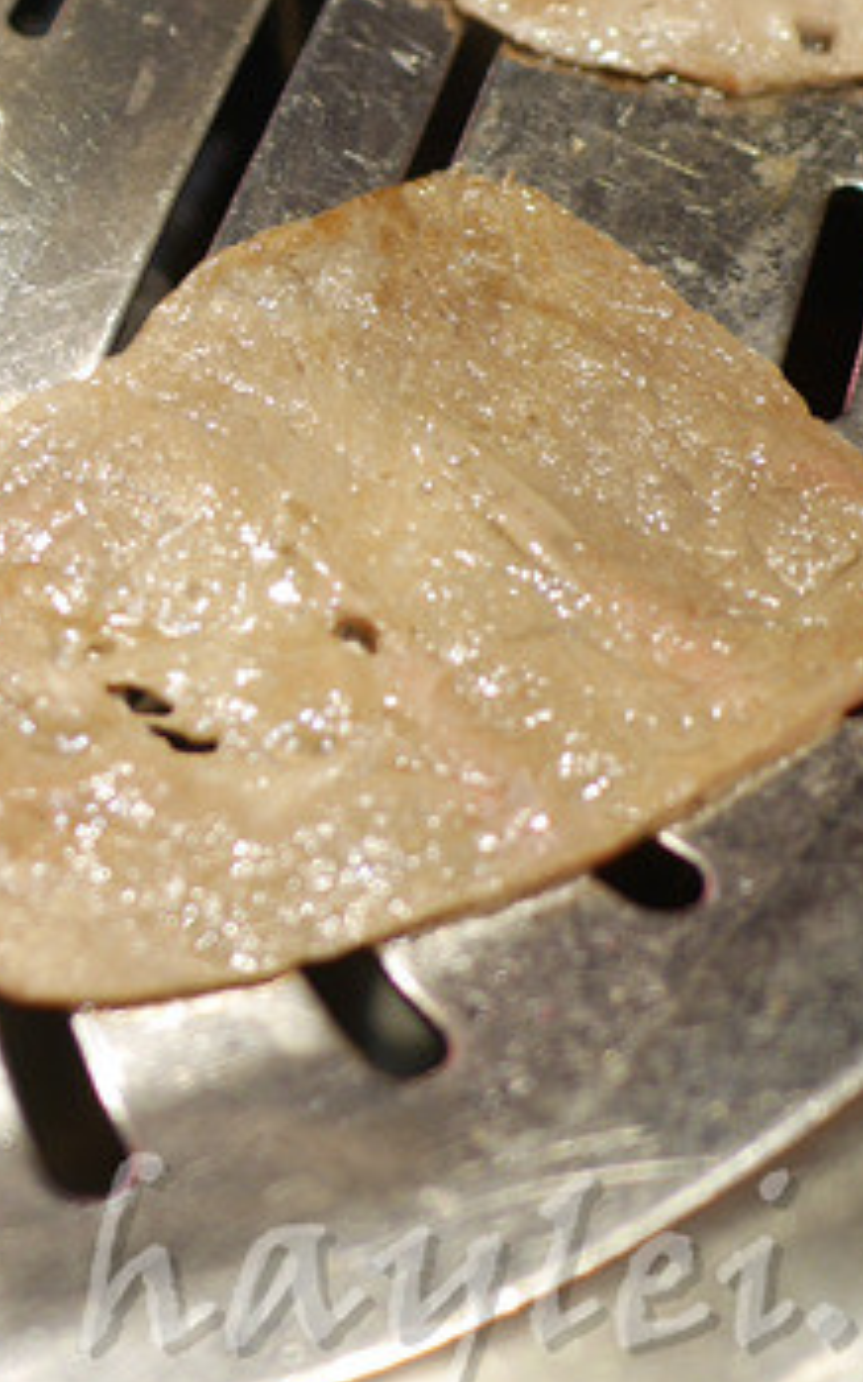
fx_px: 3087
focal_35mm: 82
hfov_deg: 14.9
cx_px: -368
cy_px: 208
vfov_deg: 24.7
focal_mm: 15
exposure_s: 1/100
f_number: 1.8
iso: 200
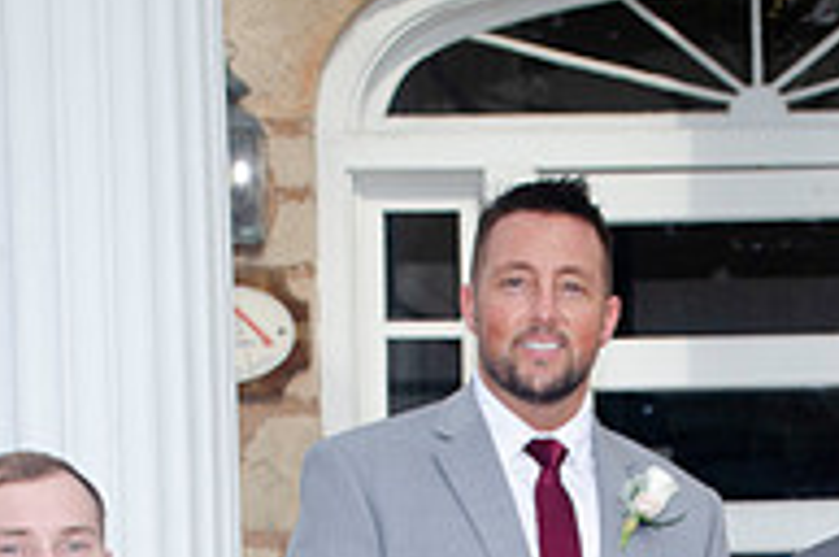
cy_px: 801
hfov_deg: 14.2
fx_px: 3350
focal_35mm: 144
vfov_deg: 9.3
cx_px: 696
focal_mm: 32
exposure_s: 1/250
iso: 100
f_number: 7.1
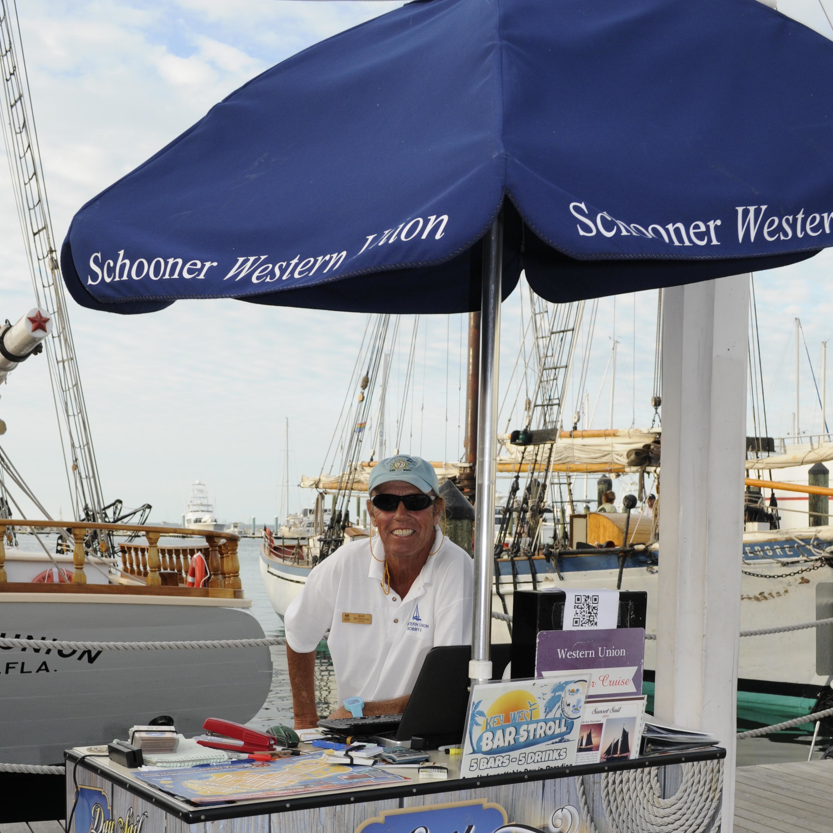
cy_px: 613
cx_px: 416
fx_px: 1280
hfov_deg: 36.1
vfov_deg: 35.4
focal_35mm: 47
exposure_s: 1/250
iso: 320
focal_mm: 24
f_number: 7.1
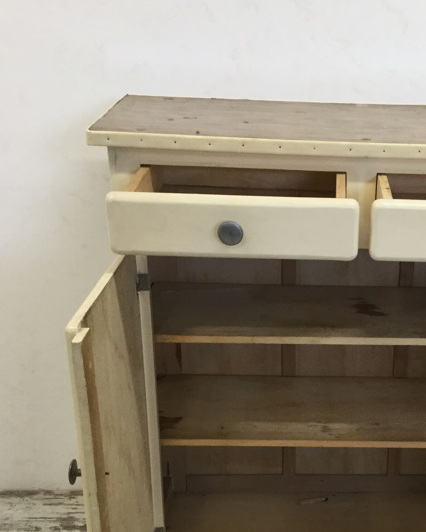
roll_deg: -3.0
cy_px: 380
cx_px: 352
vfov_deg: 32.0
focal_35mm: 58
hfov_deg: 25.7
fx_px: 914
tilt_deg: -25.0
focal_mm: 3.3
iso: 50
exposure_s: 1/33
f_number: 2.4
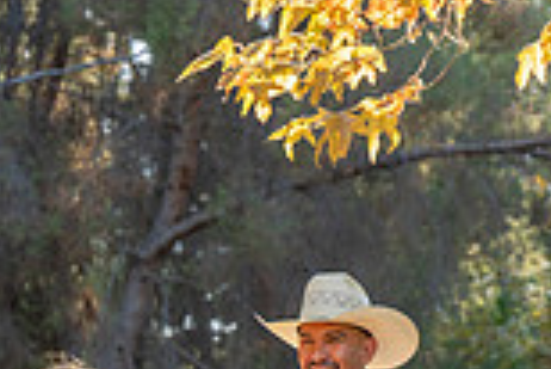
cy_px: 604
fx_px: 4029
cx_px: 290
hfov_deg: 7.8
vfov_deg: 5.2
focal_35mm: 263
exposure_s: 1/200
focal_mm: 70
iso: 200
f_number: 4
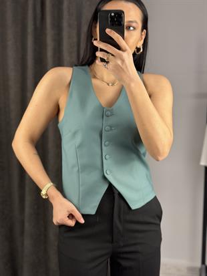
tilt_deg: -29.5
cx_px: 104
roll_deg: +0.2
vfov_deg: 39.6
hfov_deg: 30.3
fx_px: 383
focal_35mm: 48
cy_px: 138
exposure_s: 1/100
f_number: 1.78
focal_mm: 6.86
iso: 125
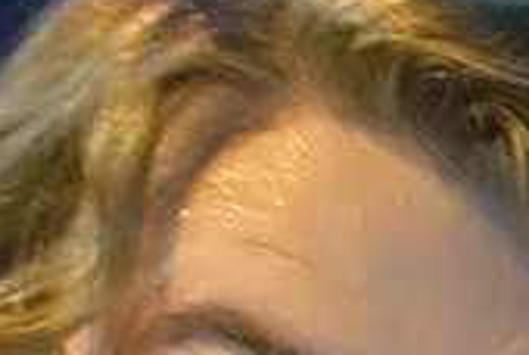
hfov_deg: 4.2
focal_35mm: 485
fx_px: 7139
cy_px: 534
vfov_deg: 2.8
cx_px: 249
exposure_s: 1/100
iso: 12800
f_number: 4.8
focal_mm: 95
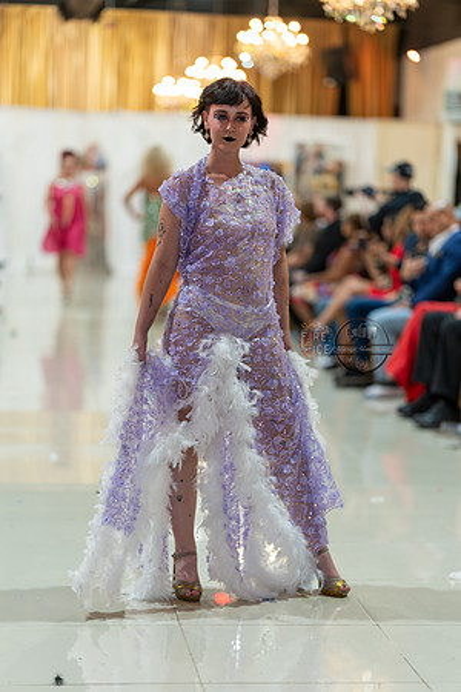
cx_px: 230
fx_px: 1633
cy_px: 346
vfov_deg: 23.9
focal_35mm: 85
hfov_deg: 16.1
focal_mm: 85
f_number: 1.4
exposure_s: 1/160
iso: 200
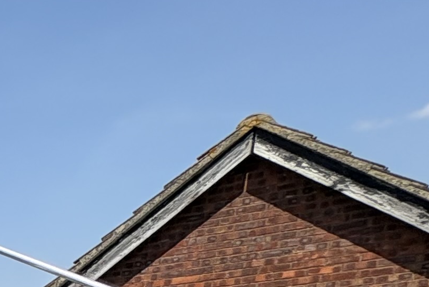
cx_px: -601
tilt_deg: -8.7
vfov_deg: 15.4
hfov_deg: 15.2
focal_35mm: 72
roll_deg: +2.3
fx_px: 858
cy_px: 563
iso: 50
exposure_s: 1/1346
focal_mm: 2.22
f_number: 2.2
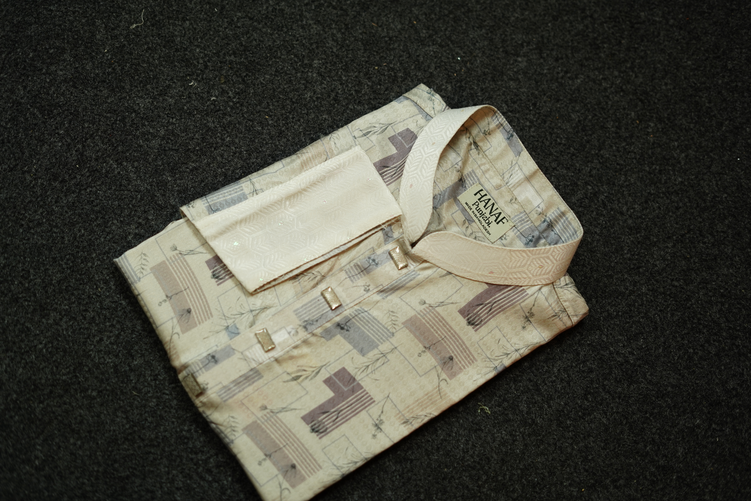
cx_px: 376
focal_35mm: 50
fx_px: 1043
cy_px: 250
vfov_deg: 27.0
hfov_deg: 39.6
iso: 400
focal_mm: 50
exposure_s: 1/100
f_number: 2.2
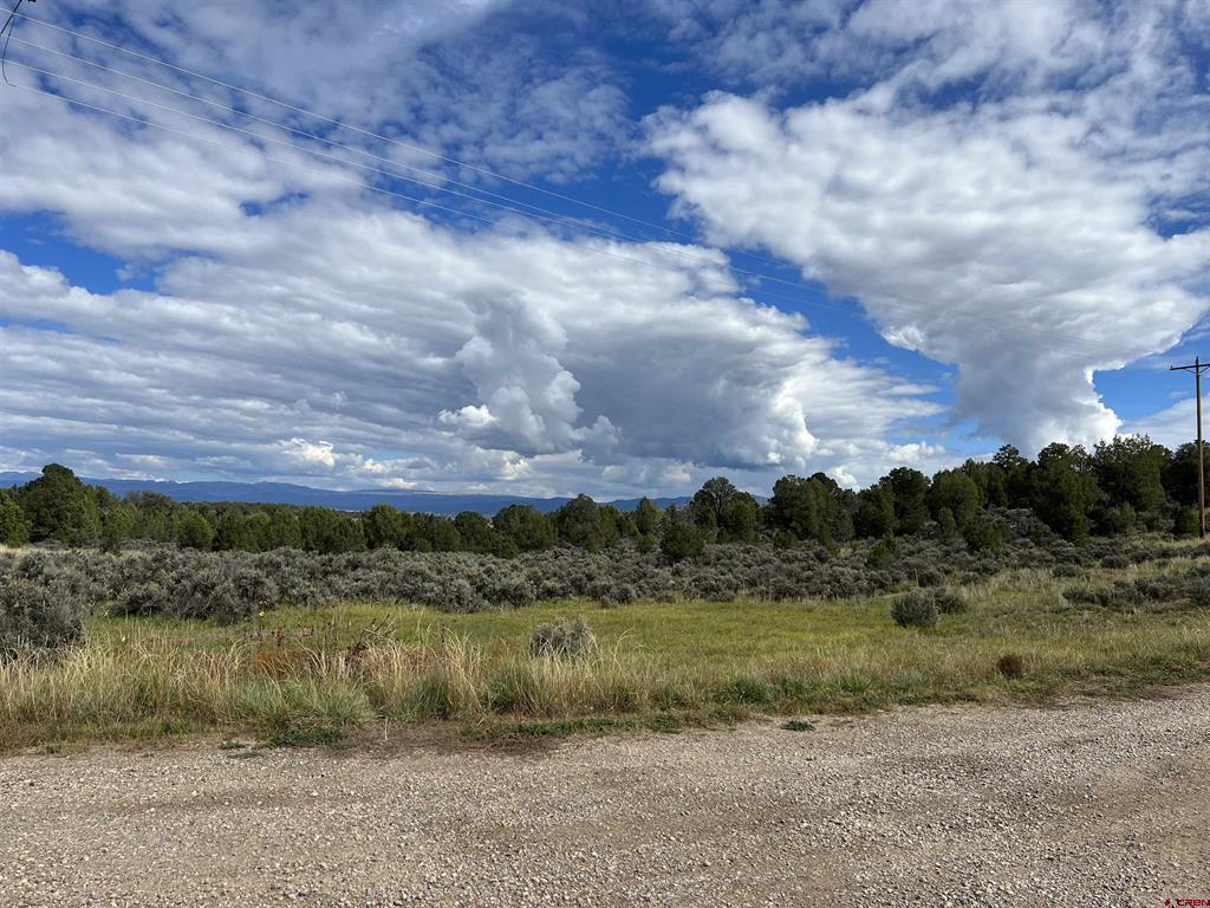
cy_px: 454
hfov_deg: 67.3
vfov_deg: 53.1
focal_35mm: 26
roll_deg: -1.6
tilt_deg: +4.1
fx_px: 909
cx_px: 605
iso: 50
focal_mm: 5.7
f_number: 1.5
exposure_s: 1/8000
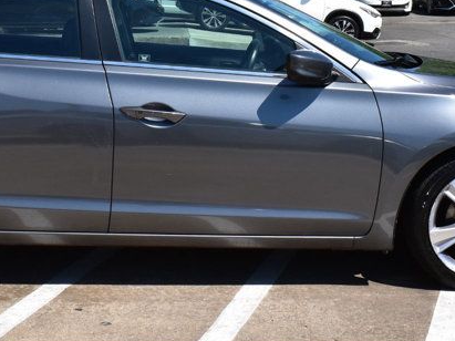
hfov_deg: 24.7
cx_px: 192
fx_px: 1038
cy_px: 19
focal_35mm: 79
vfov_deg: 18.3
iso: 280
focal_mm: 22
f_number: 11
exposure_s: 1/500
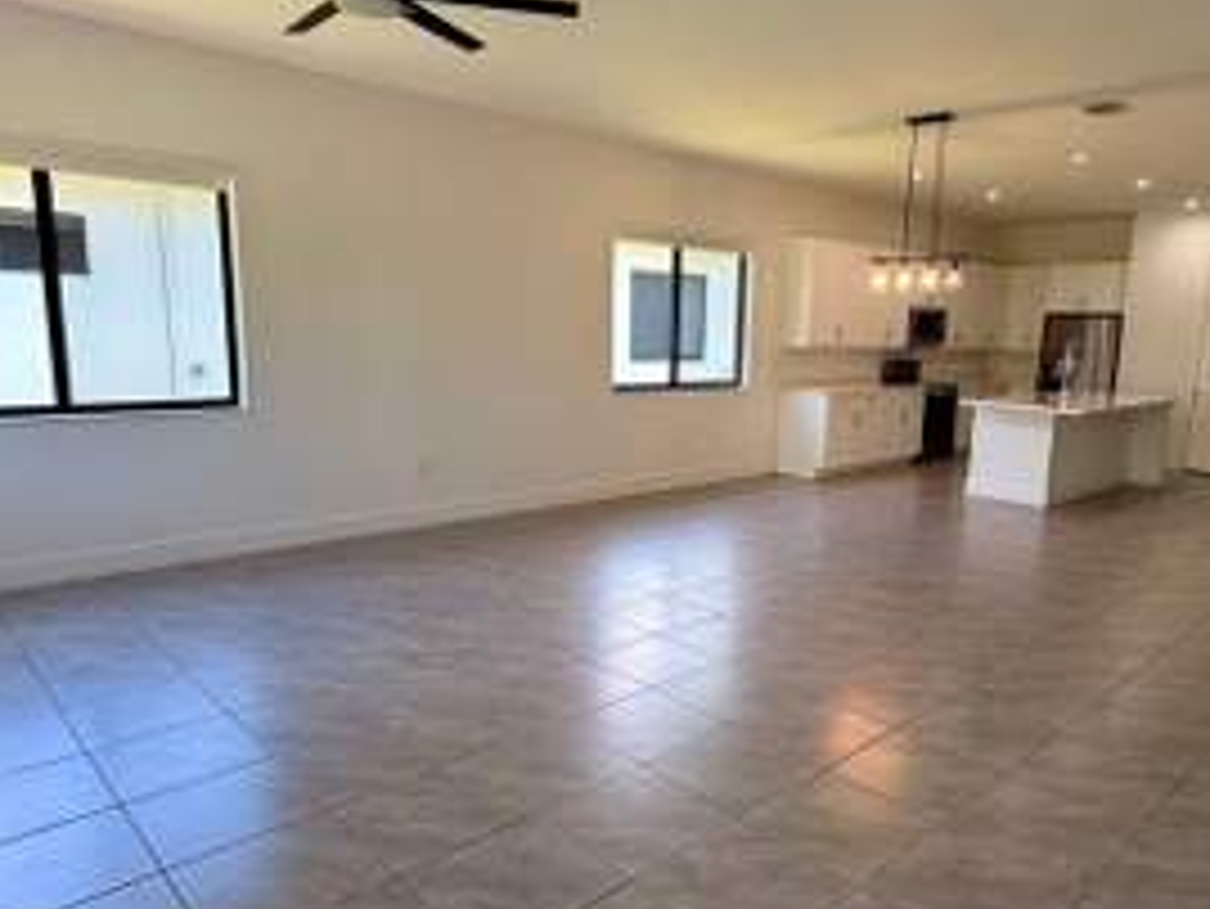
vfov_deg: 54.9
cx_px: 706
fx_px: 874
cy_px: 486
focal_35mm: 25
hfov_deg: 68.9
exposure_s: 1/120
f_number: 2.2
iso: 160
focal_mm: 2.22
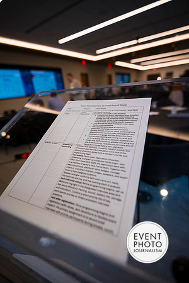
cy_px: 142
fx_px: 126
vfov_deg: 96.7
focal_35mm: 16
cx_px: 94
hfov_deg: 73.7
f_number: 2.5
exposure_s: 1/125
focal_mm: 16
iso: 80
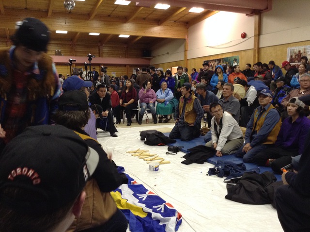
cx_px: 155
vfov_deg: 42.8
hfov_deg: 55.4
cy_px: 116
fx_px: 295
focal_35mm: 33
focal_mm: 3.3
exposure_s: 1/24
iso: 125
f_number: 2.4
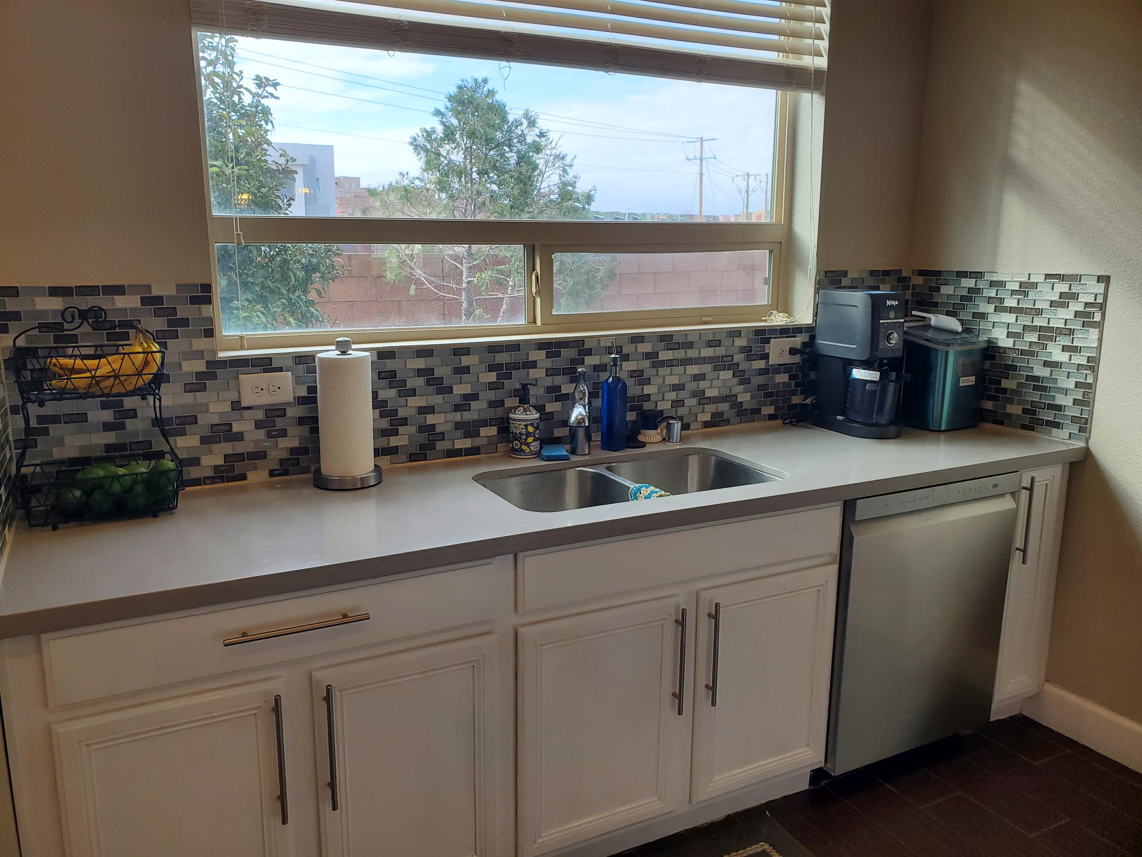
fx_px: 858
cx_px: 571
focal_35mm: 26
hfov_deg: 67.3
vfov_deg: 53.1
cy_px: 428
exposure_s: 1/162
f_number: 2.4
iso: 50
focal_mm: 4.3
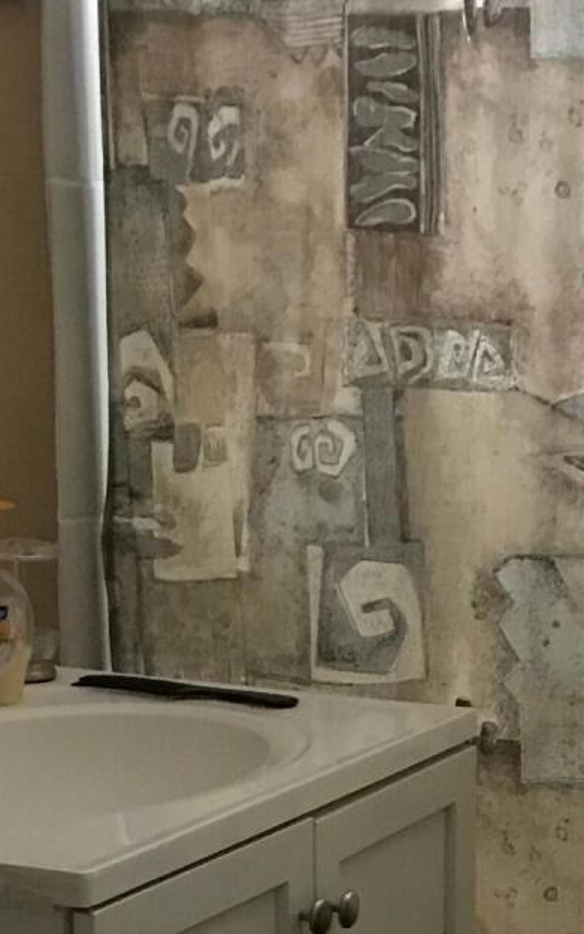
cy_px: 1030
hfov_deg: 13.6
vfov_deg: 20.8
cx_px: 551
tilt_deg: -18.4
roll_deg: -2.2
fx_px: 2418
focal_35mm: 95
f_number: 1.8
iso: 80
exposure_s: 1/15
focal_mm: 3.99
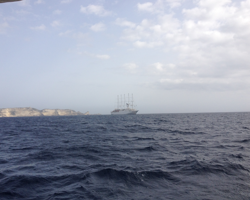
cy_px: 99
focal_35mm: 37
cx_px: 125
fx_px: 274
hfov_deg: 49.1
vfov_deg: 40.1
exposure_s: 1/1577
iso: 64
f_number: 2.4
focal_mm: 4.28
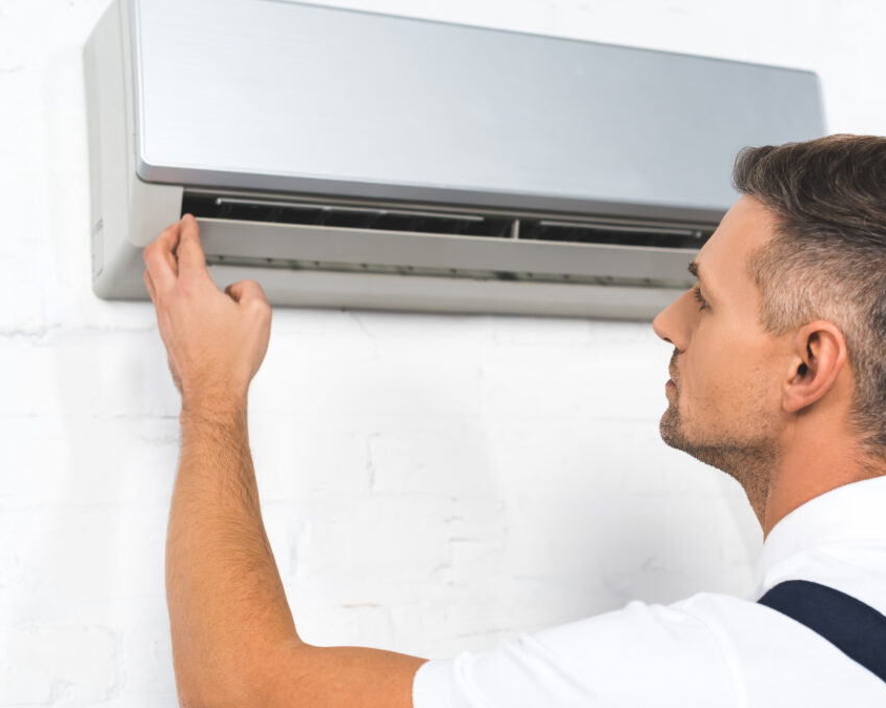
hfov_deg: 32.9
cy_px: 352
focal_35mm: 57
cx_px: 536
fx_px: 1494
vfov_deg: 26.7
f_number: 4
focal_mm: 50
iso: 160
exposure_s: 1/160
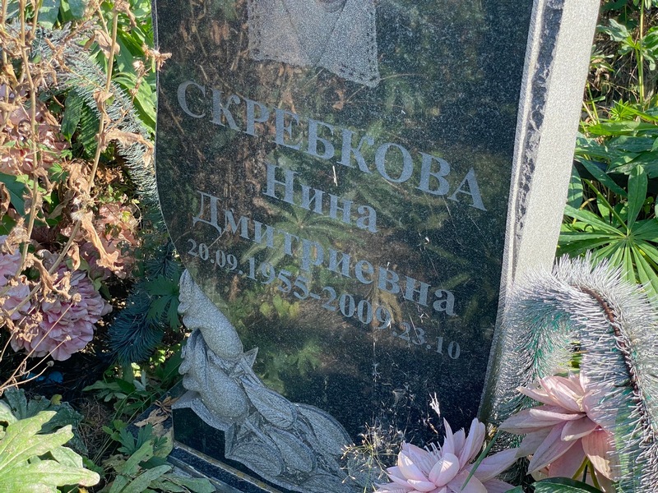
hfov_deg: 36.8
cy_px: 246
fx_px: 988
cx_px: 329
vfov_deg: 28.0
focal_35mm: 52
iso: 20
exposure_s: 1/372
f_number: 2
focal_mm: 6
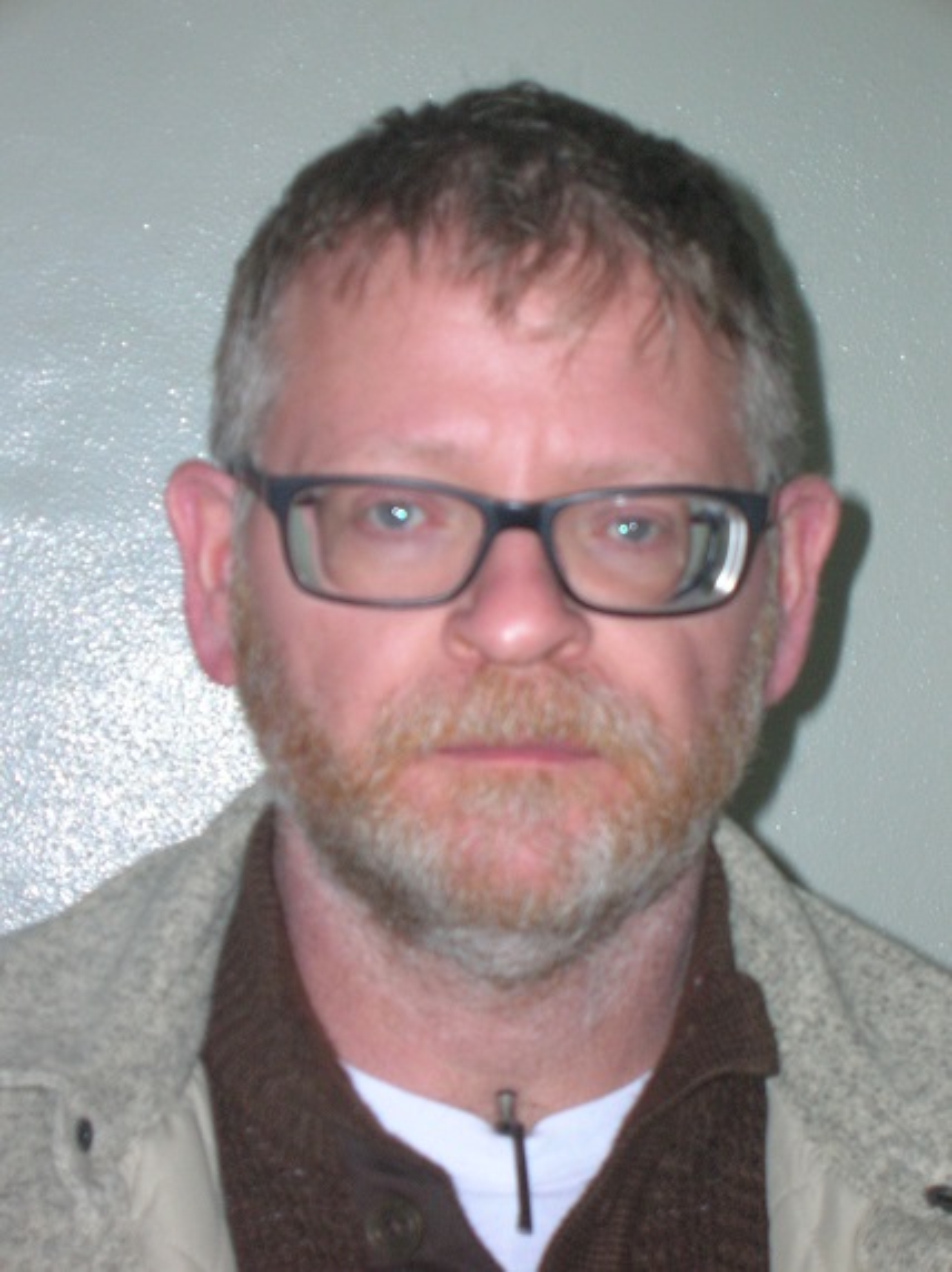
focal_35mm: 102
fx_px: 3746
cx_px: 476
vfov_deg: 19.3
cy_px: 636
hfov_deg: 14.5
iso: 138
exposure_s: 1/60.1
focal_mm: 17.1
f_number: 4.9
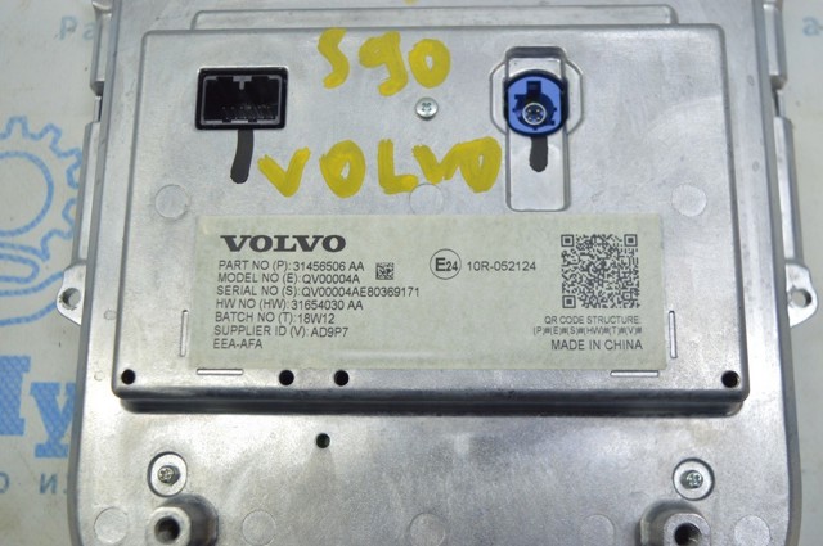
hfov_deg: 49.6
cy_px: 273
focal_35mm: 39
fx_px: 890
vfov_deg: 34.1
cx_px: 412
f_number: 4
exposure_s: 1/50
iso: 400
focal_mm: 26
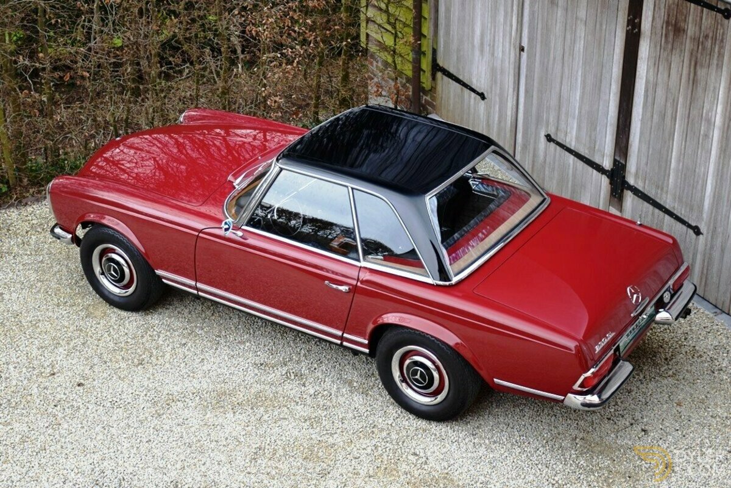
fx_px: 1066
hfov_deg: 37.9
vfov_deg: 25.8
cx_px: 366
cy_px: 244
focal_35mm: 52
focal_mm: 35
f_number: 4.2
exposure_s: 1/160
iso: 200
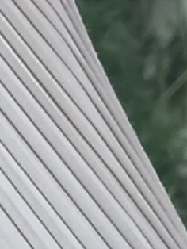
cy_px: 418
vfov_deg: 9.7
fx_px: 1403
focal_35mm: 195
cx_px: -185
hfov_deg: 7.3
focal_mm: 4.6
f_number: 1.8
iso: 80
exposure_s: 1/50
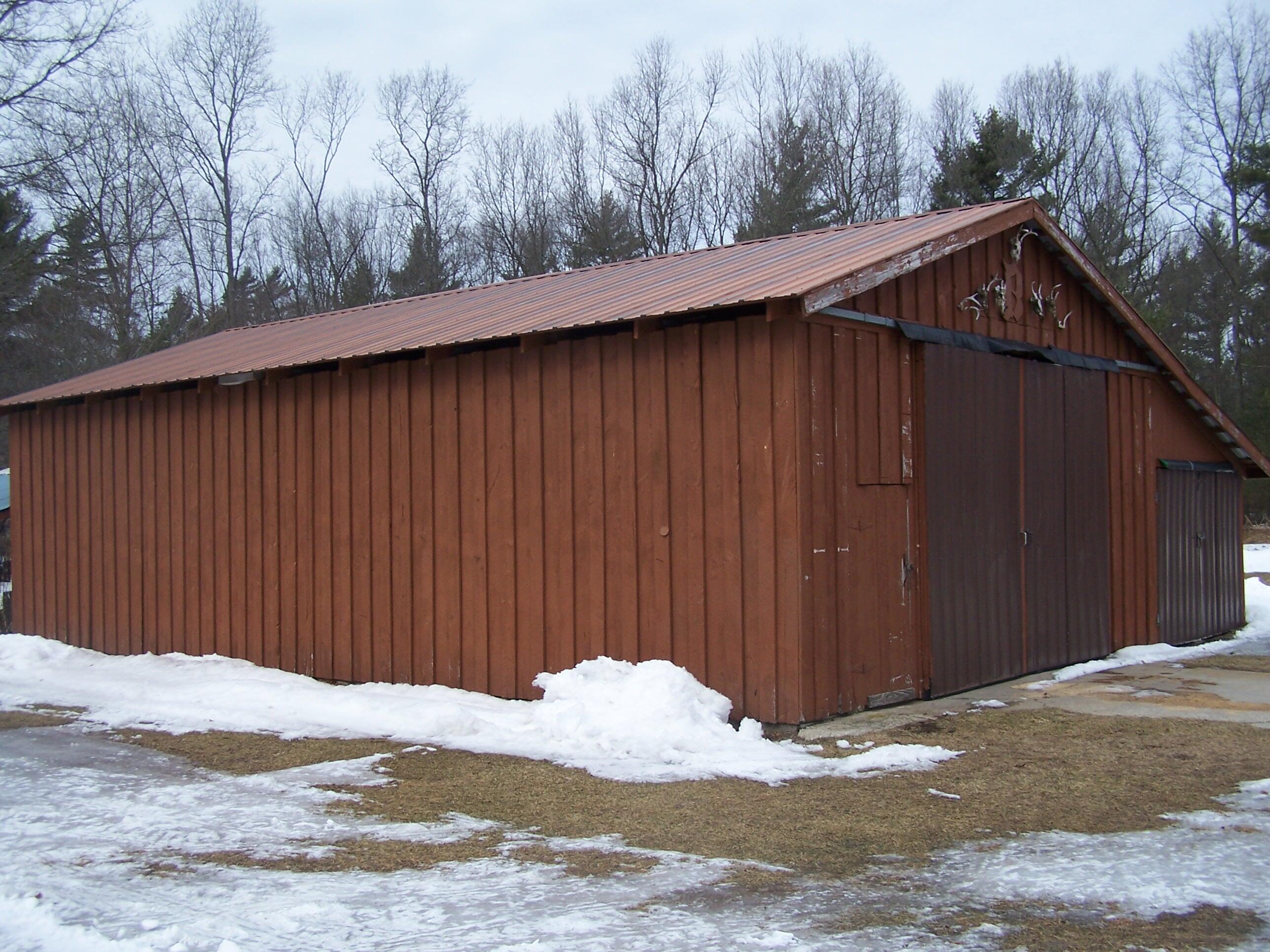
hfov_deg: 49.0
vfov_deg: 37.7
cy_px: 476
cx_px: 635
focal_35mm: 38
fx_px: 1394
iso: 80
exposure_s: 1/1000
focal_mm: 6.3
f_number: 2.8
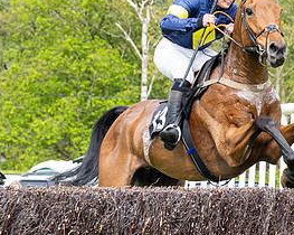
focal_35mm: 320
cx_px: 214
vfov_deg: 4.8
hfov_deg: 6.0
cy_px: 105
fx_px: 2782
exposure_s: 1/2500
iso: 640
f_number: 4
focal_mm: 77
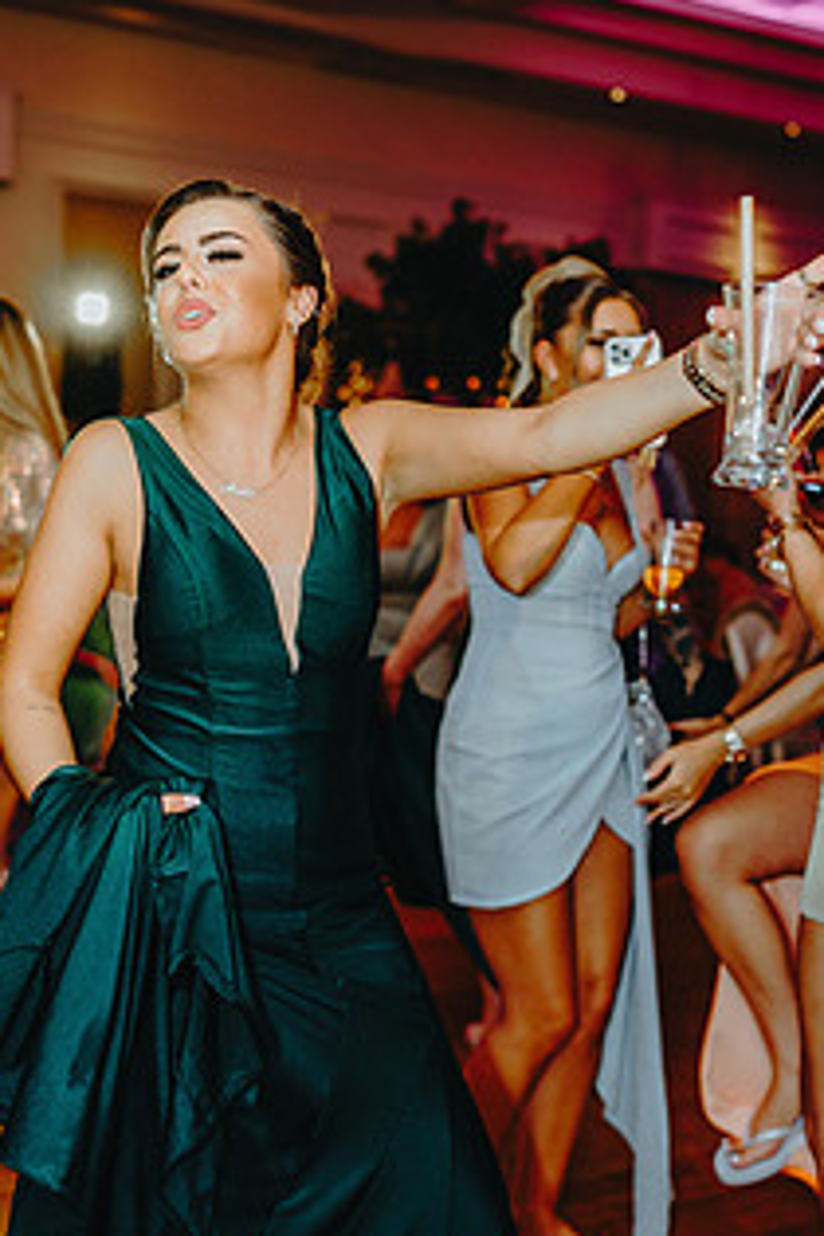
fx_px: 1717
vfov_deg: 39.6
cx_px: 424
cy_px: 577
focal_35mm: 50
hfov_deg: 27.0
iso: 1250
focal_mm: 35
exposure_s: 1/250
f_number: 2
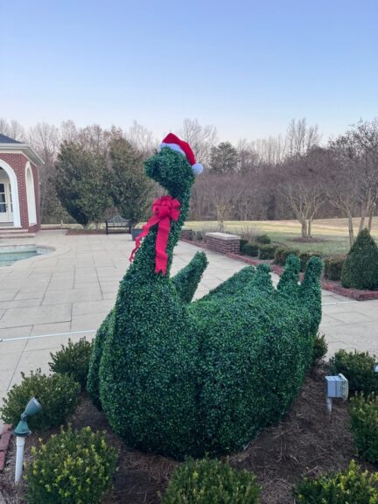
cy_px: 252
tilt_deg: -6.8
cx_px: 189
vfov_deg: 67.3
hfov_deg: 53.1
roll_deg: +2.7
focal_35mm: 26
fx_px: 379
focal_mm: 5.1
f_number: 1.6
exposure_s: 1/121
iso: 125
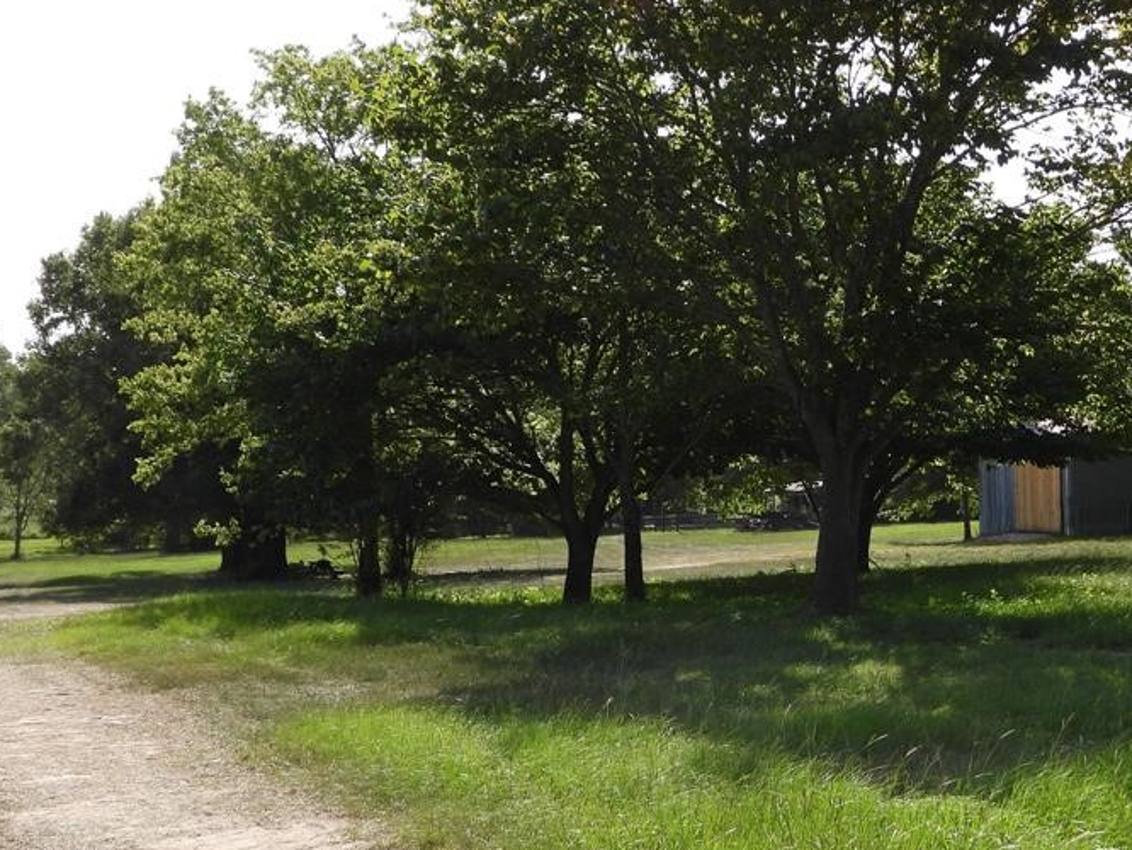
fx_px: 2061
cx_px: 792
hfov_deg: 30.4
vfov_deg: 23.3
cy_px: 522
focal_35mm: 63
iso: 100
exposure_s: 1/800
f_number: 3.2
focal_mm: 7.4
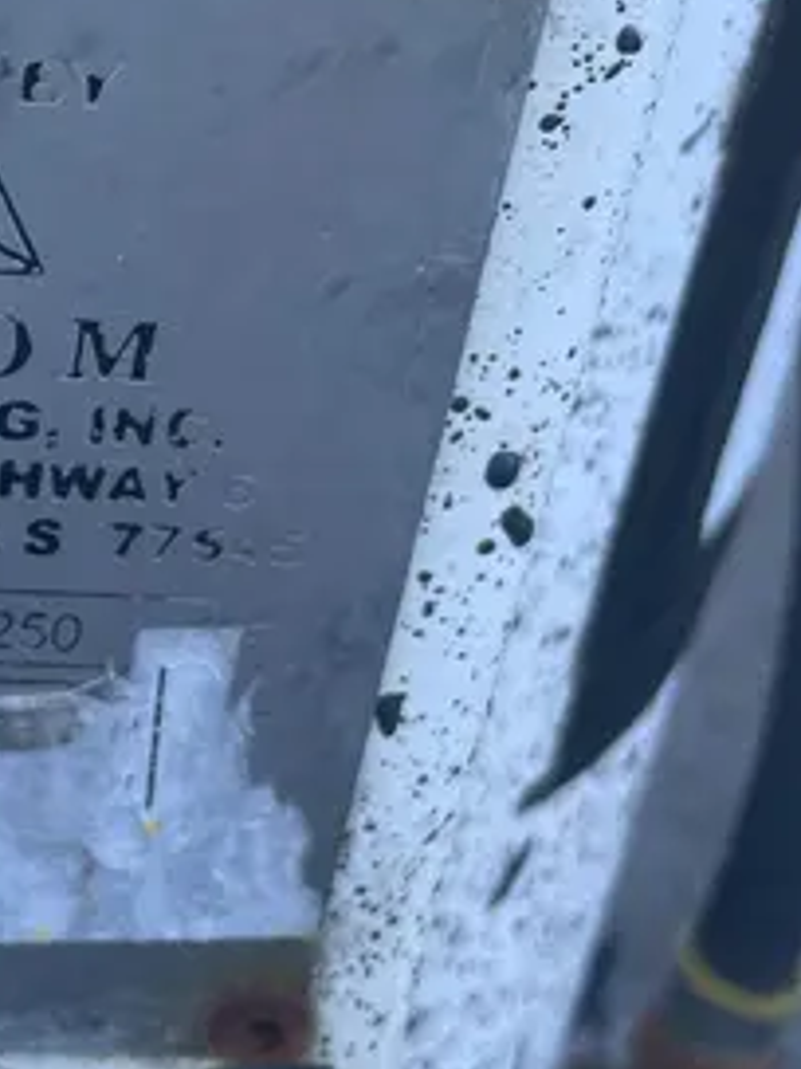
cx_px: -251
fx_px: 2160
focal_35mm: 70
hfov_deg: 19.3
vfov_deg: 27.7
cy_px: 438
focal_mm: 4.2
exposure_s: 1/237
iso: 32
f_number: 1.6
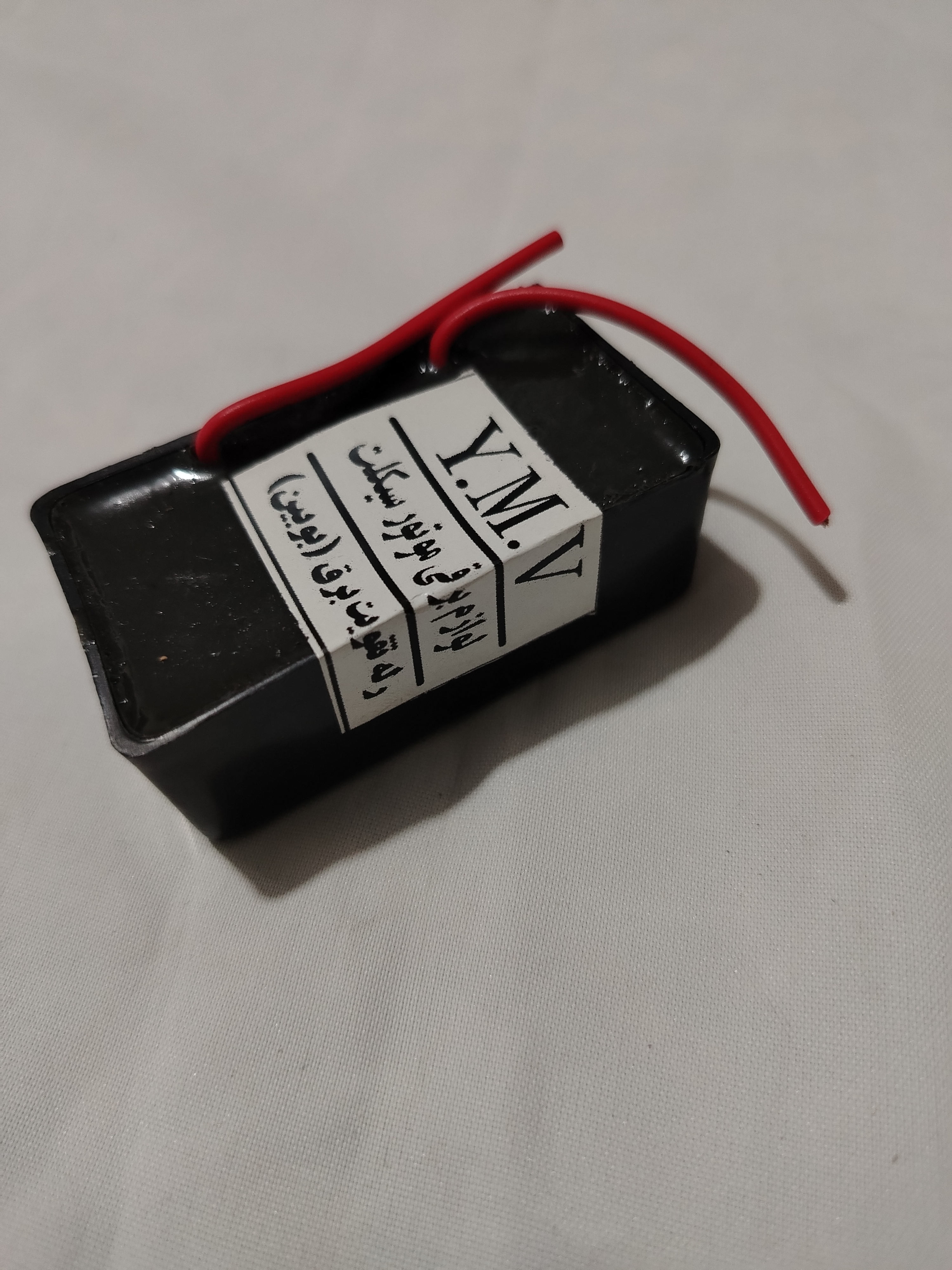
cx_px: 476
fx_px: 880
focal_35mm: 24
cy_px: 635
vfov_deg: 71.6
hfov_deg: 56.8
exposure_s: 1/50
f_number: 1.75
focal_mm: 5.25
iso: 909
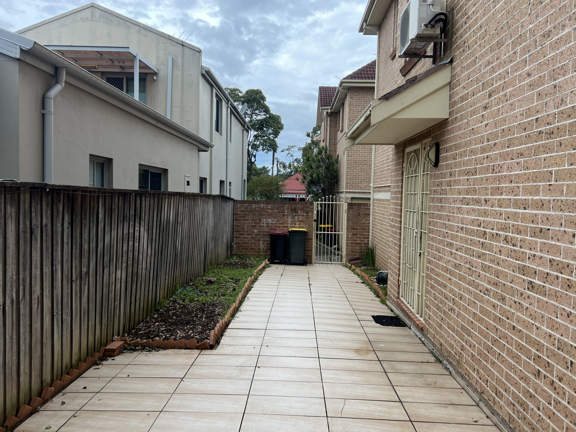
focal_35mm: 26
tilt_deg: -3.8
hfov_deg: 67.3
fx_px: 433
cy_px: 216
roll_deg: -1.2
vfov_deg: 53.1
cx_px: 288
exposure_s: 1/696
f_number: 1.5
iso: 50
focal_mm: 5.7
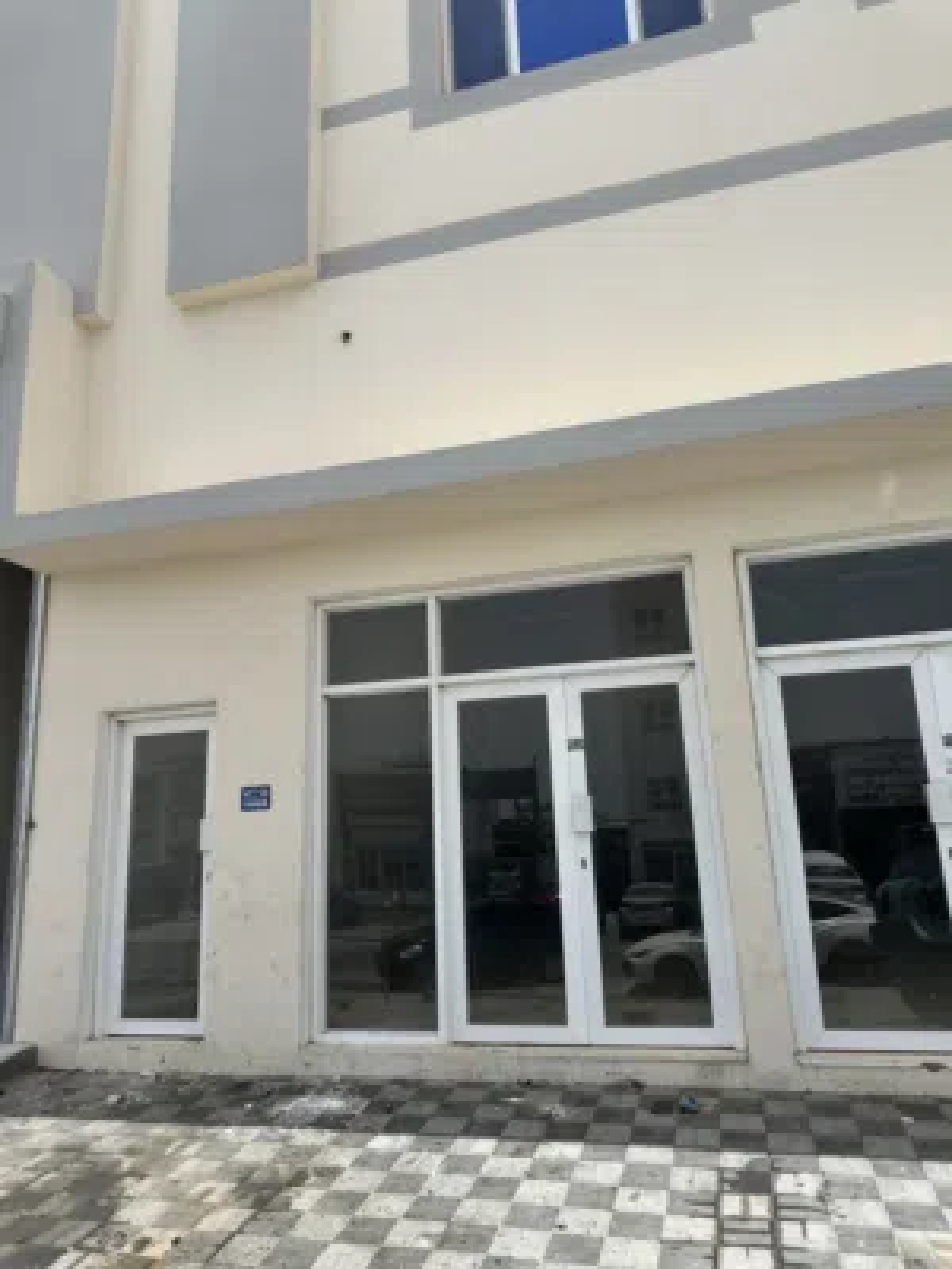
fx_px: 880
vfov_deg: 71.6
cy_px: 634
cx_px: 476
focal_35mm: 24
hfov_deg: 56.8
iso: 80
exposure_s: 1/5000
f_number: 1.78
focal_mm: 6.86
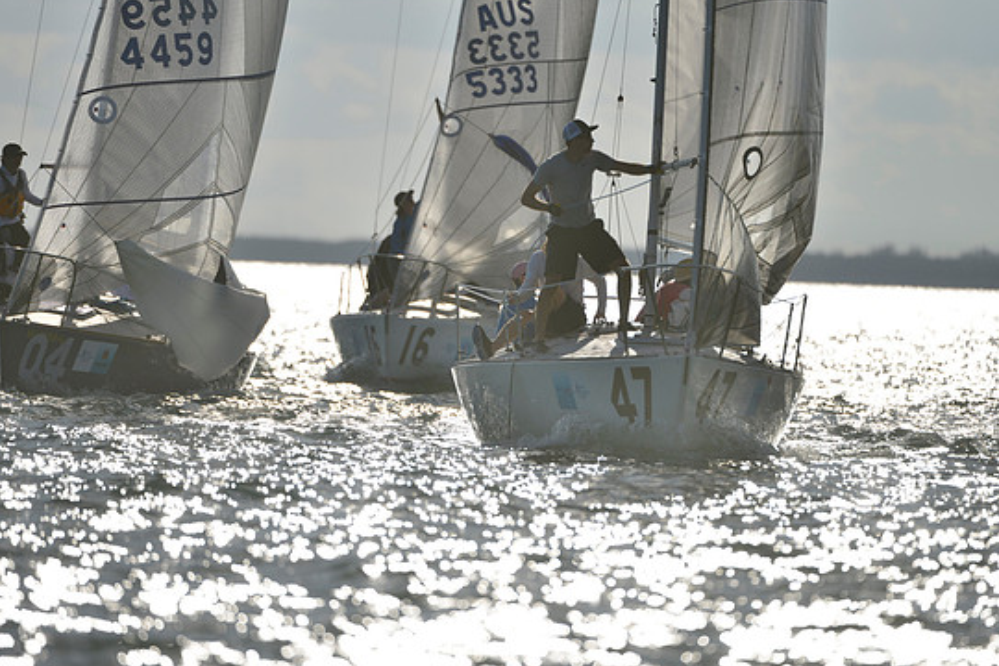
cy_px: 332
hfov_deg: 4.8
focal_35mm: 430
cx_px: 490
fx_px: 11932
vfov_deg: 3.2
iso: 200
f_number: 4
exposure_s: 1/6400
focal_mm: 400
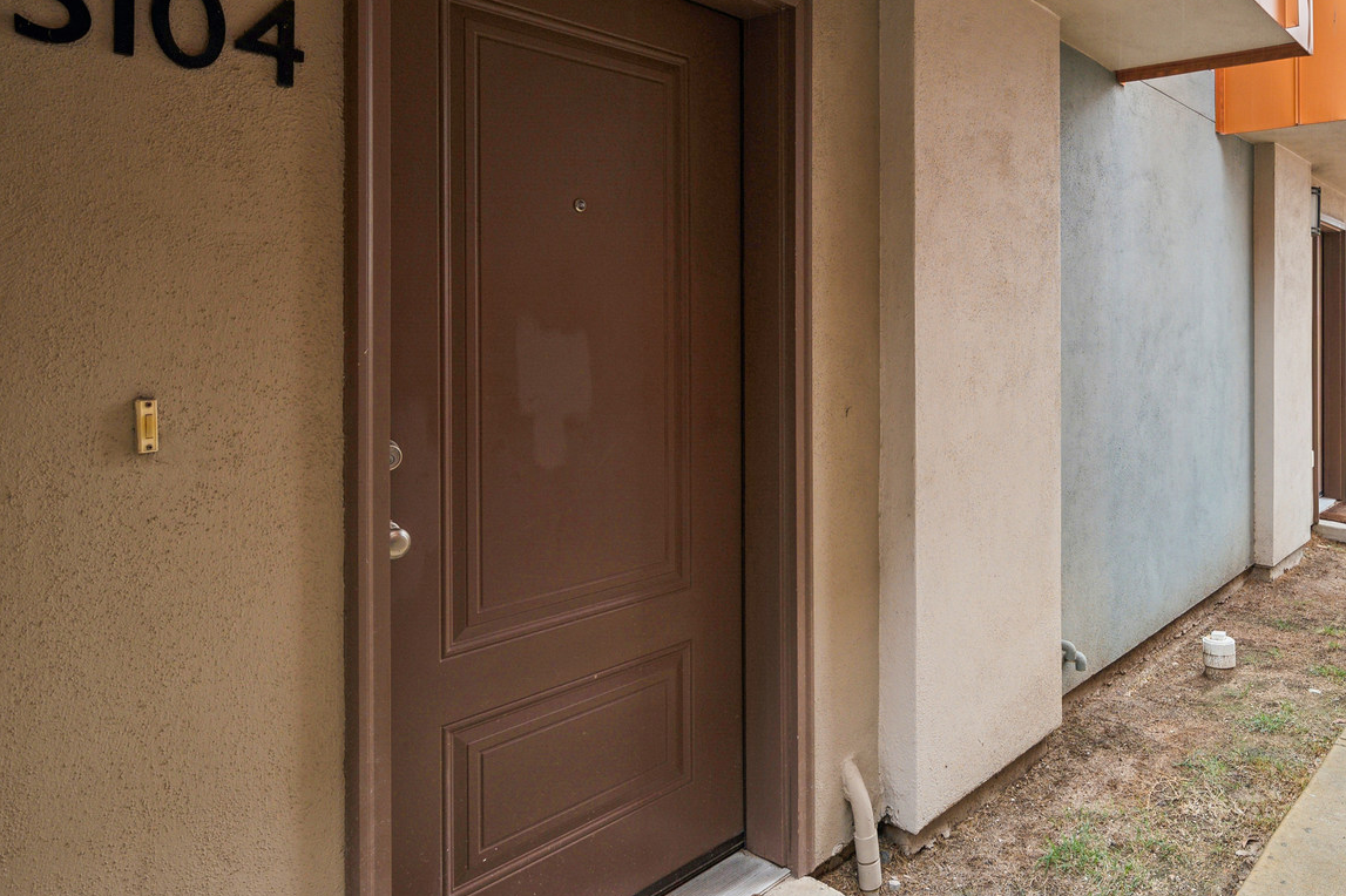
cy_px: 361
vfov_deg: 50.9
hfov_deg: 68.4
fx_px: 934
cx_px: 953
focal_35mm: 25
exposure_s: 1/40
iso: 100
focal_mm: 14
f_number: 8
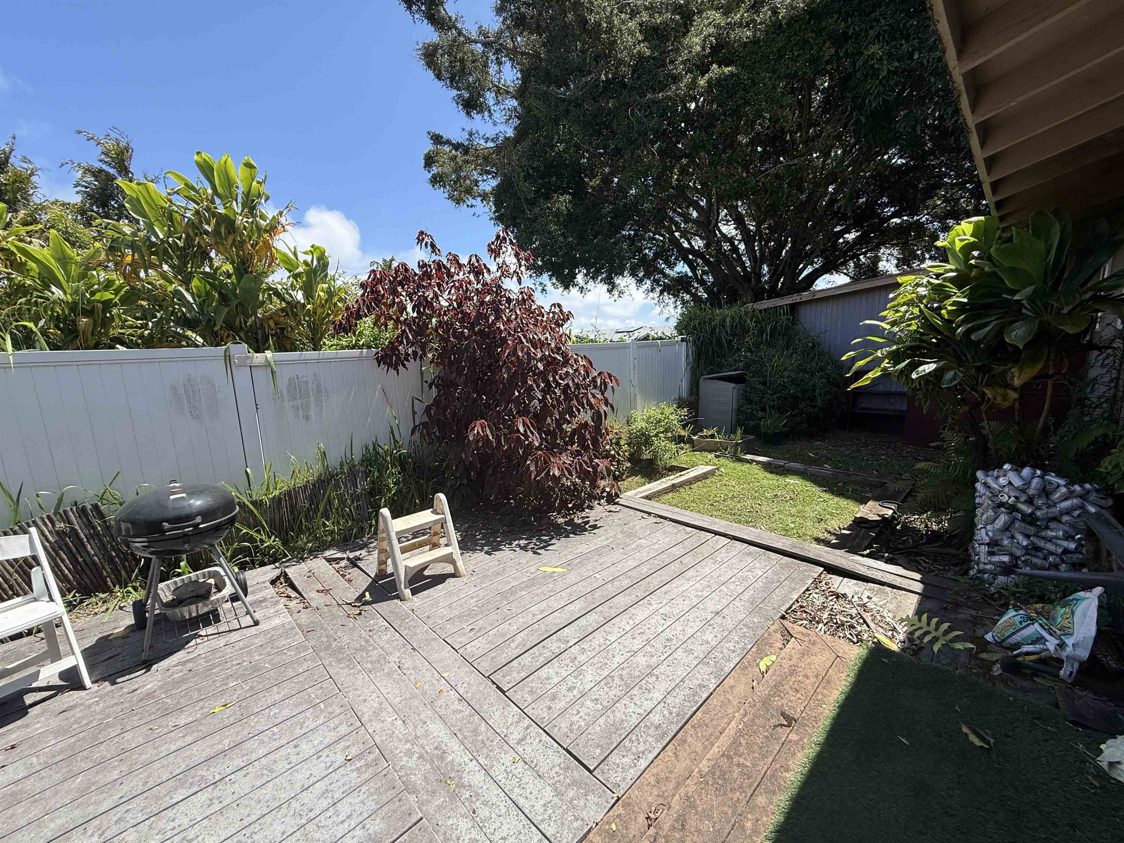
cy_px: 422
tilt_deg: -8.1
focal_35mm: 14
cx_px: 562
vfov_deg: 85.7
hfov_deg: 102.1
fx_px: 455
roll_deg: +2.0
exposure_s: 1/1145
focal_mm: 2.22
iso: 50
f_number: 2.2
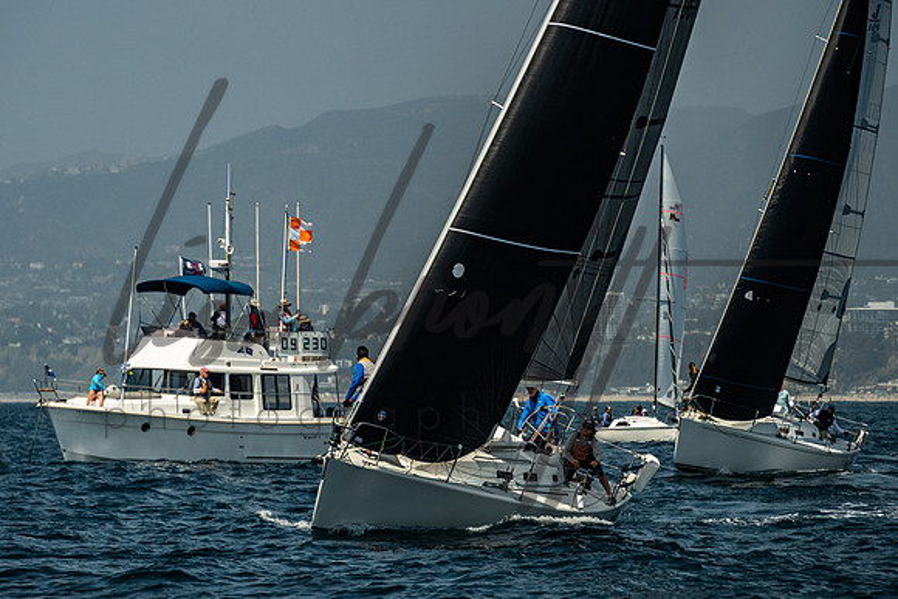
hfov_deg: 7.3
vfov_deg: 4.8
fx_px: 7079
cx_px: 357
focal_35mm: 284
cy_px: 296
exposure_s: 1/2000
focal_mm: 200
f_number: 6.3
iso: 320
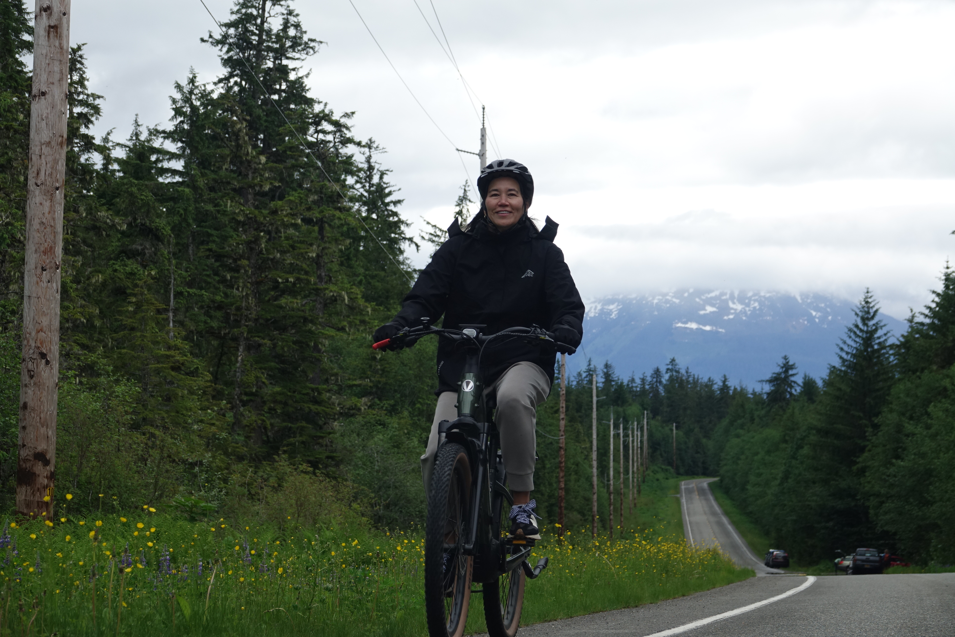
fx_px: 2944
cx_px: 478
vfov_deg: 12.3
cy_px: 318
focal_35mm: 111
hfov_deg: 18.4
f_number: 4
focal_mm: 40.73
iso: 160
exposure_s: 1/800
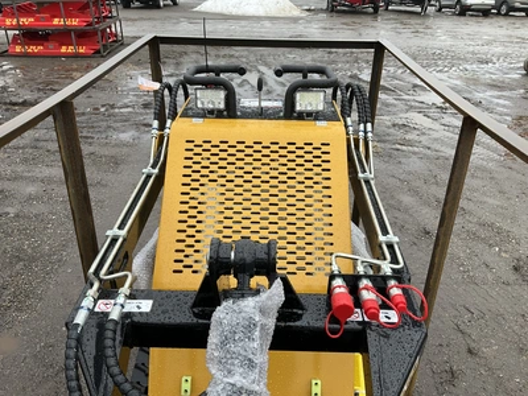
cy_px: 198
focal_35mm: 29
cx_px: 264
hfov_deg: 61.7
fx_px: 442
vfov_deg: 48.2
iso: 20
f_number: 1.8
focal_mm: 3
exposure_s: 1/160
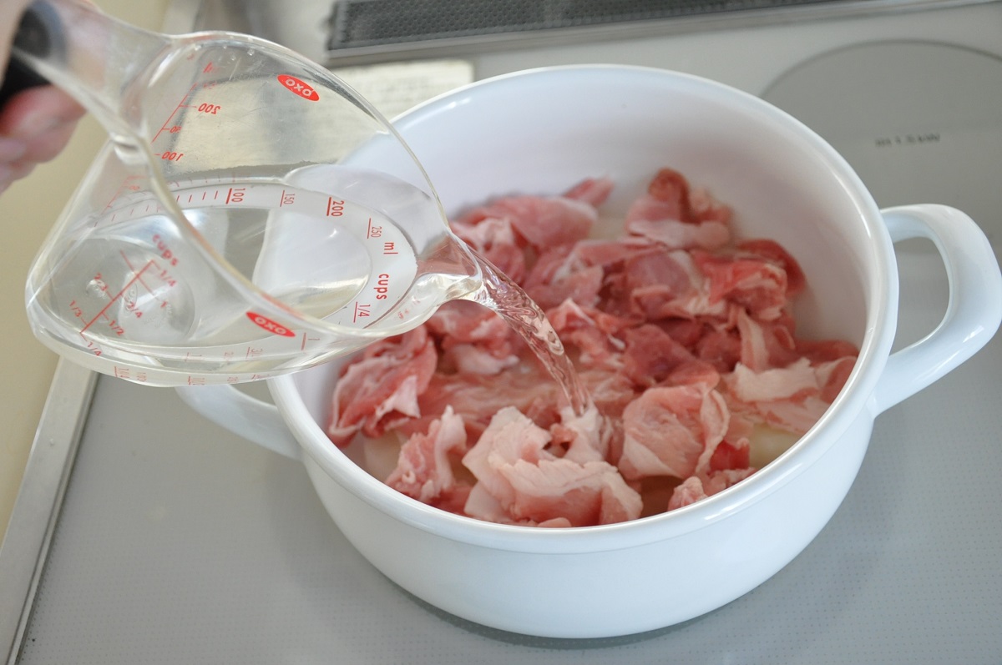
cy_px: 332
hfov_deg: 46.4
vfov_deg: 31.8
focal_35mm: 42
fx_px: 1168
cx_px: 501
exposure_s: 1/60
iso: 1600
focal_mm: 28
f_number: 4
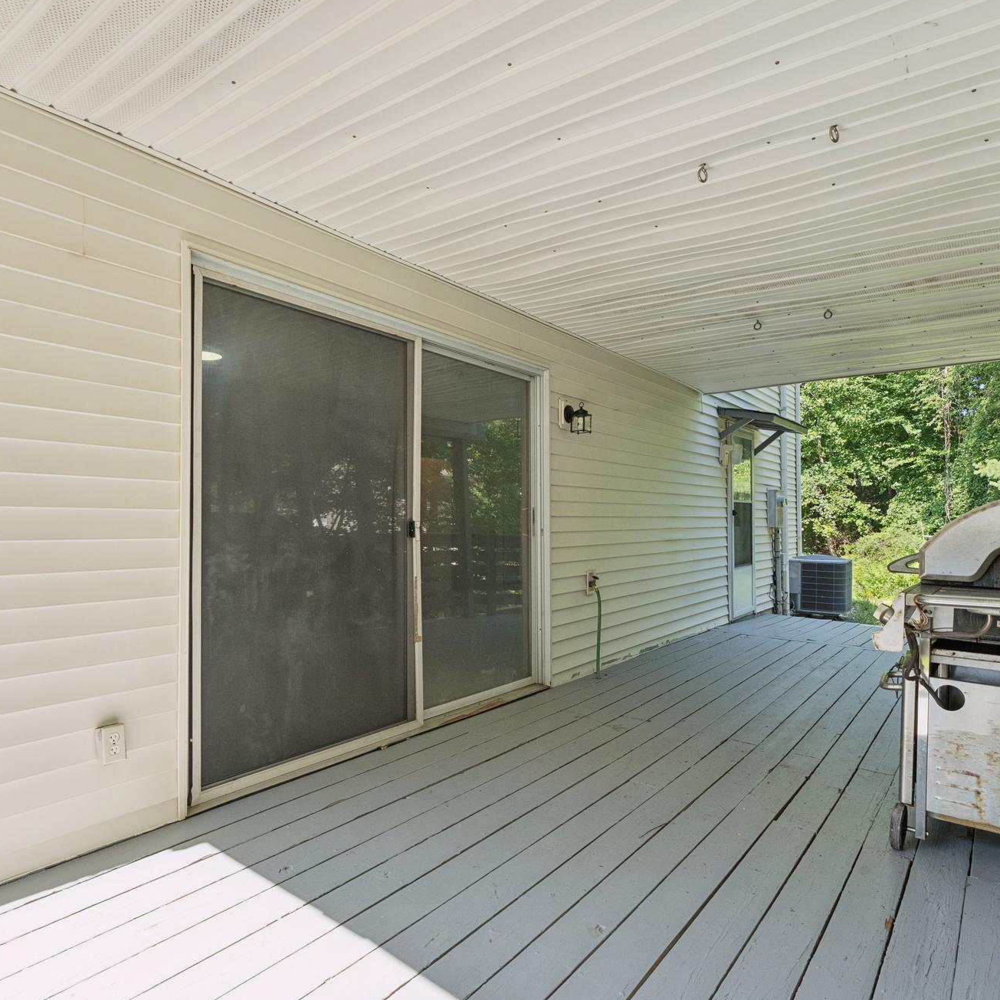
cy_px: 502
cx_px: 505
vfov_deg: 72.7
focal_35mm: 21
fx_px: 680
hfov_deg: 72.7
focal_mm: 15.6
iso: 1250
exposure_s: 1/500
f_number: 7.1
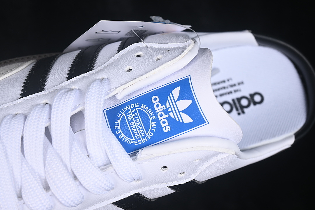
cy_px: 105
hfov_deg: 27.0
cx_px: 158
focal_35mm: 75
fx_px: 656
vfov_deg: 18.2
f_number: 7.1
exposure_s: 1/80
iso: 160
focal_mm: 50
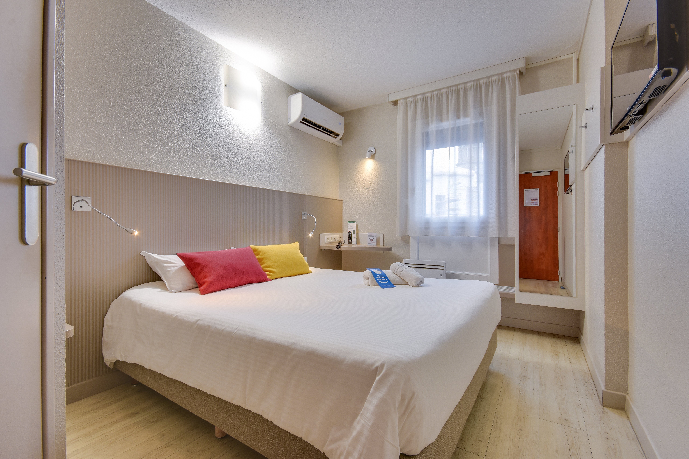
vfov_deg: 77.3
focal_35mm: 15
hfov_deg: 100.4
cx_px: 344
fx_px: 287
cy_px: 230
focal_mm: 10
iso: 400
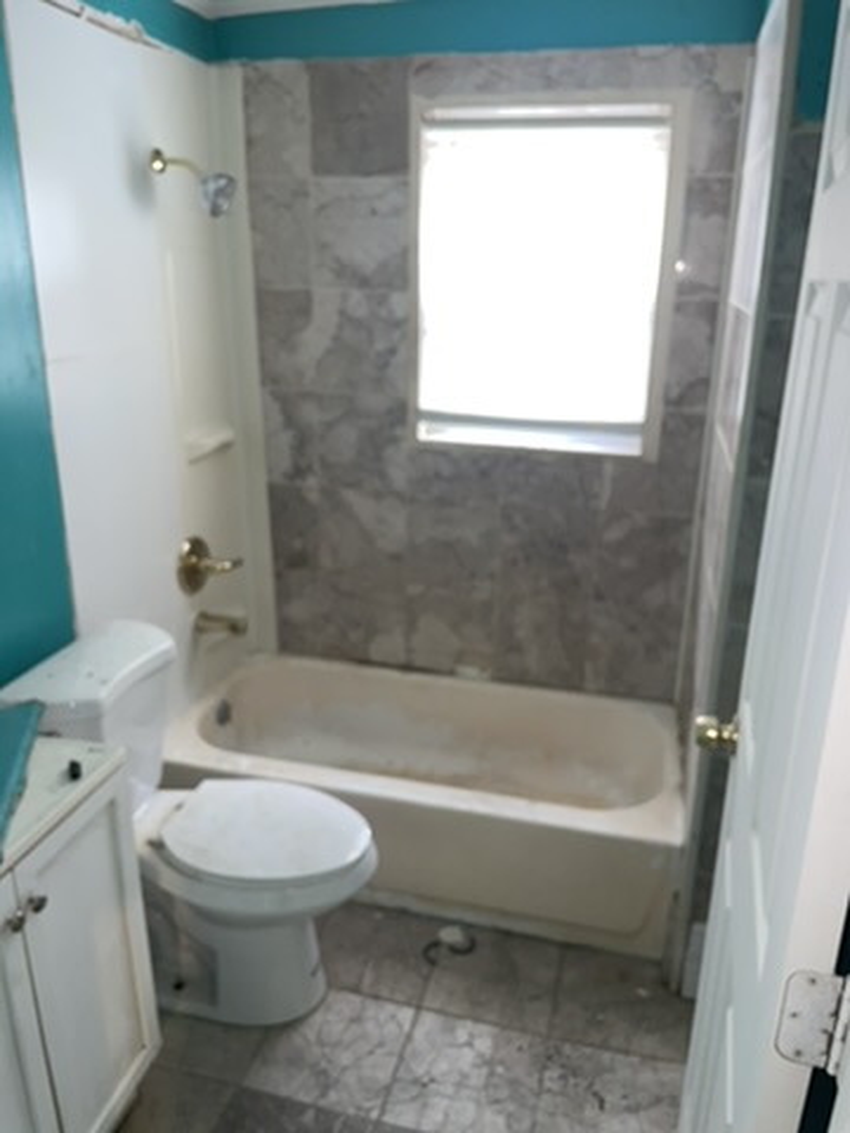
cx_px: 425
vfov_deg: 67.3
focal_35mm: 26
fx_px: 851
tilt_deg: -17.8
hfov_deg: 53.1
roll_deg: -0.7
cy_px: 566
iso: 50
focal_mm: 4.2
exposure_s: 1/15
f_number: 1.6
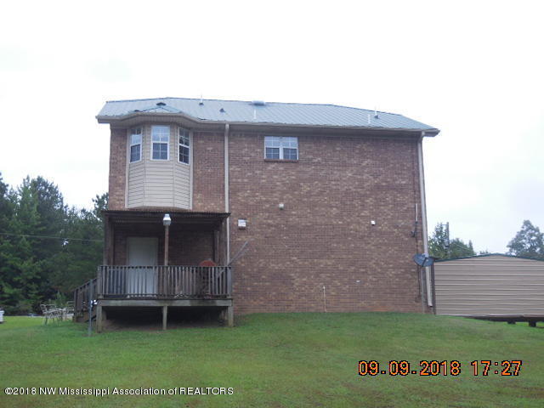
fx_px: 723
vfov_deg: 31.5
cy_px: 204
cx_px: 272
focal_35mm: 46
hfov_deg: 41.2
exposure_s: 1/30
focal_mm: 8.2
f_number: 3.8
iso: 140
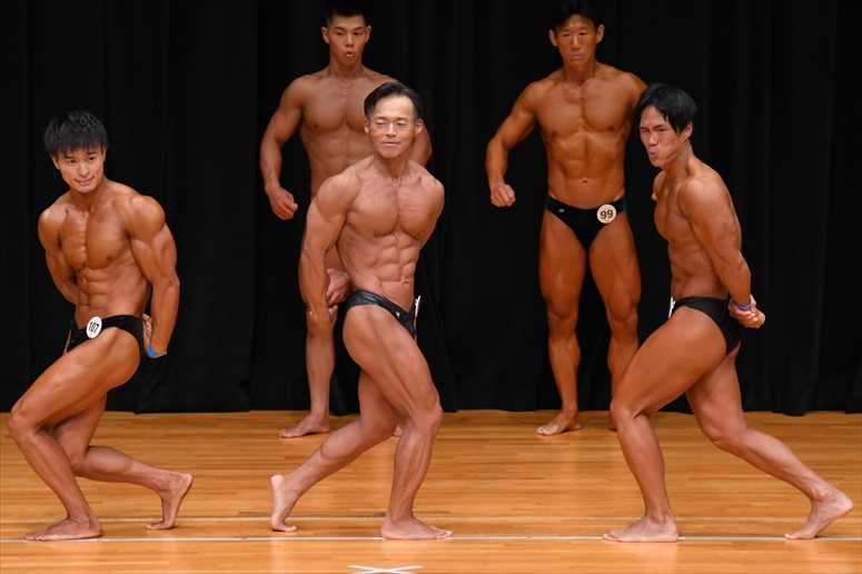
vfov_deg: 4.8
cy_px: 287
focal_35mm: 285
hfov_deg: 7.2
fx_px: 6821
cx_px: 431
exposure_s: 1/400
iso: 3200
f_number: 5.6
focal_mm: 190
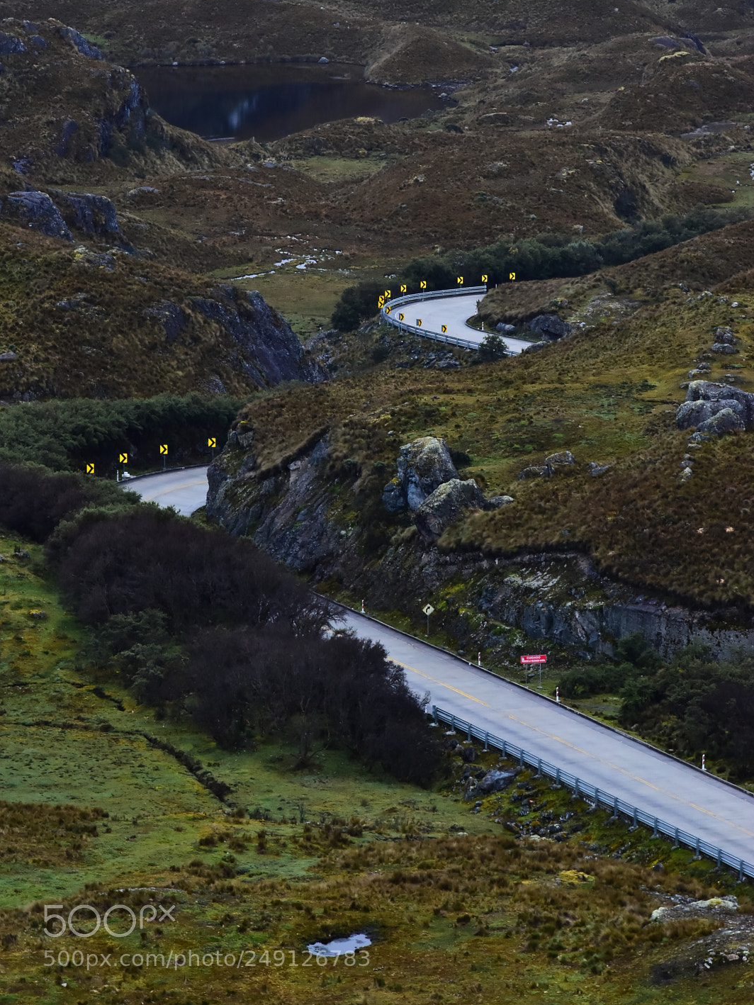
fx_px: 5197
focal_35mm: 179
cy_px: 447
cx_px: 377
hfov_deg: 8.3
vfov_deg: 11.0
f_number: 9
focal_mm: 110
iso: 640
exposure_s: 1/30
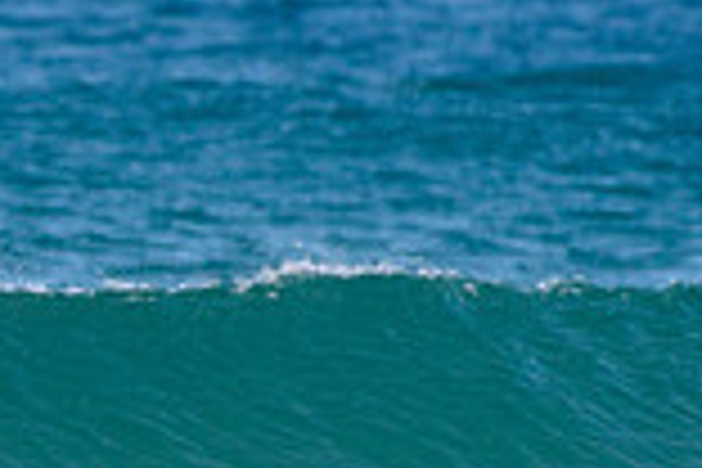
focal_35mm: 2281
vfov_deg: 0.6
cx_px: -443
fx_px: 44476
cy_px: 452
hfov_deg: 0.9
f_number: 5.6
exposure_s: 1/1000
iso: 280
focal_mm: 500
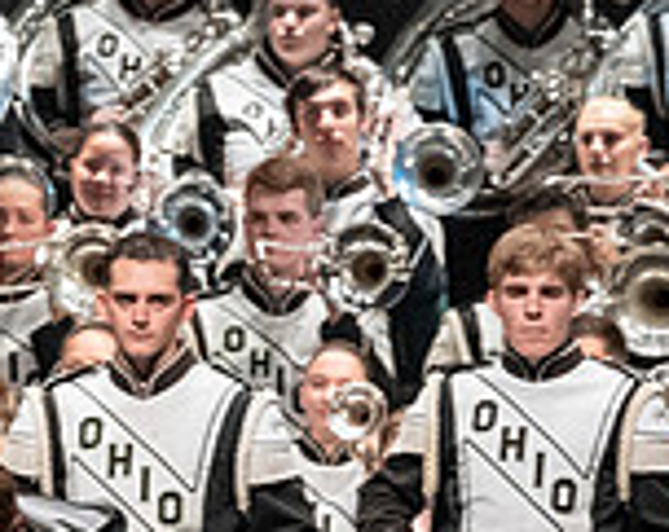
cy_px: 457
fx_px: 14308
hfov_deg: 2.7
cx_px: -572
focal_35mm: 724
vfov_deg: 2.1
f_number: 4
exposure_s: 1/500
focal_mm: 135
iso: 4000
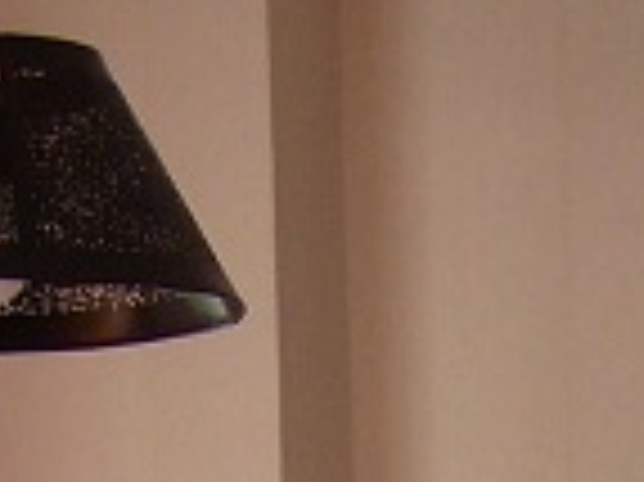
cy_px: 1390
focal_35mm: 221
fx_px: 4108
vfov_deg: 6.2
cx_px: 248
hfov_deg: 9.0
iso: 100
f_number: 2.8
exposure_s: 1/80
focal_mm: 5.8
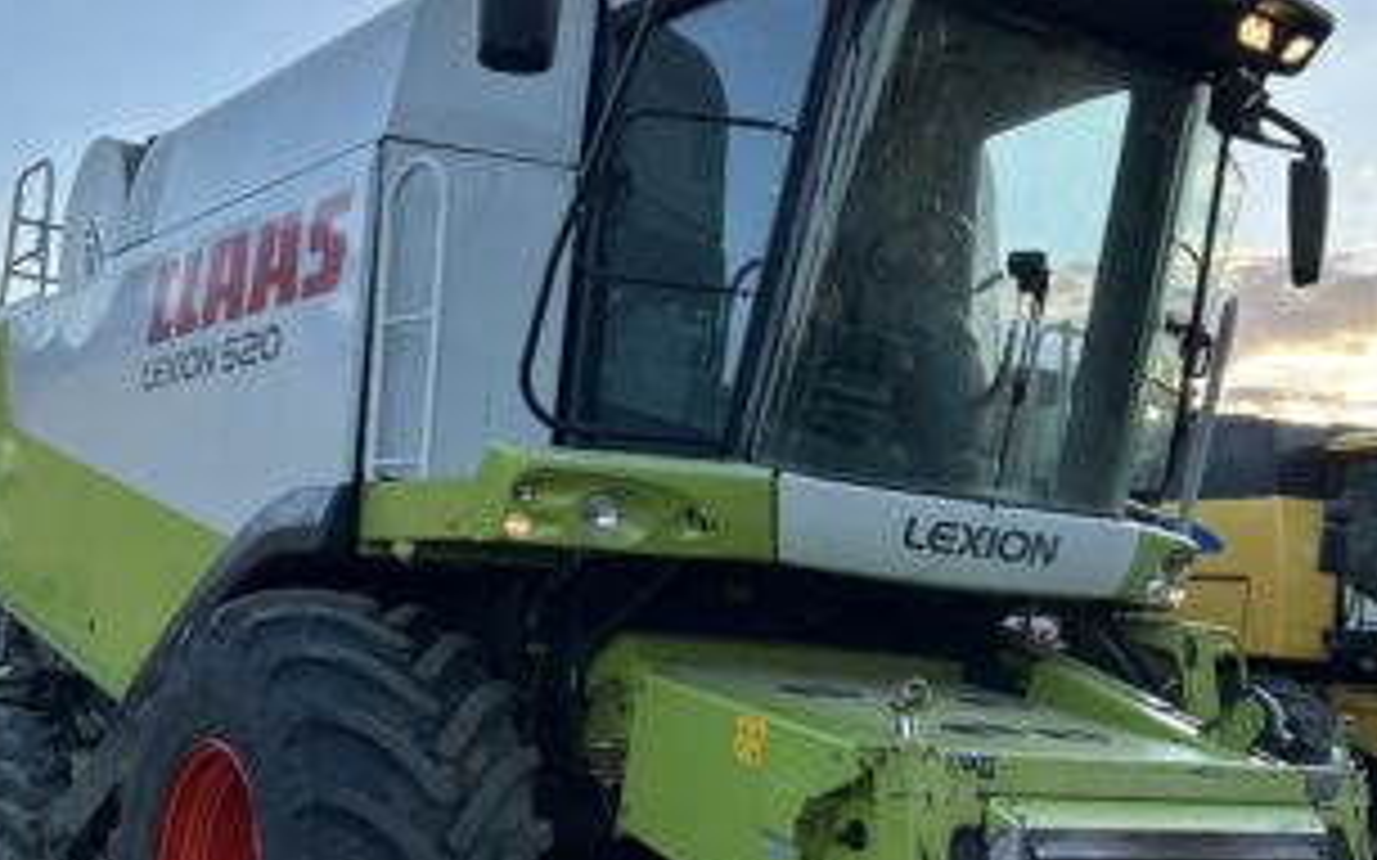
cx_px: 662
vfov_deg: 35.1
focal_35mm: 36
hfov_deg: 54.0
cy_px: 527
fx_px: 1351
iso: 50
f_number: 1.5
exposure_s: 1/840
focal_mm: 5.7
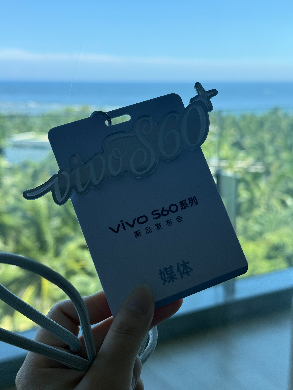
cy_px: 195
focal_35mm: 48
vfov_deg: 39.7
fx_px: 542
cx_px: 146
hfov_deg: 30.3
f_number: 1.78
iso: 80
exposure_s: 1/1222
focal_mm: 6.76
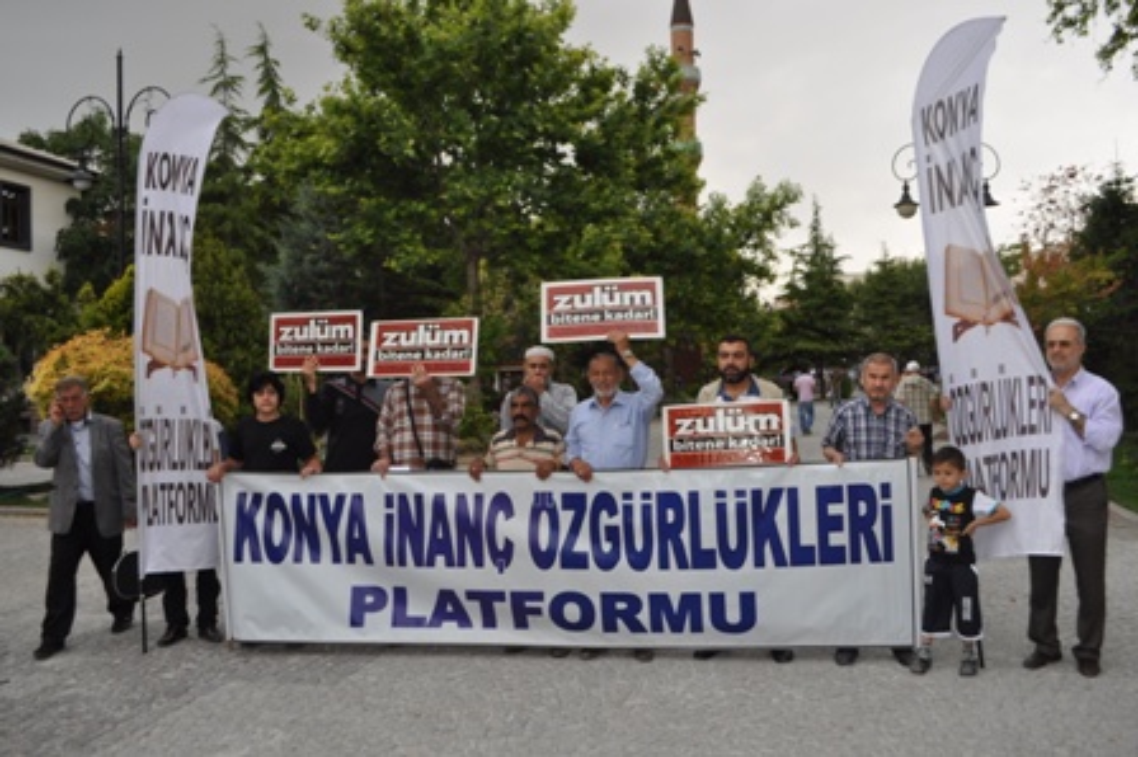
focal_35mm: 30
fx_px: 948
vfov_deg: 43.5
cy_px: 378
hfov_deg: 62.0
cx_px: 569
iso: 200
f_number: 5.6
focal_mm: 20
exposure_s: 1/200
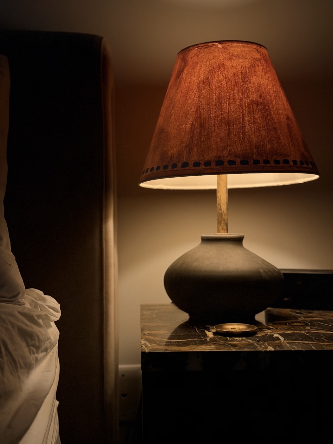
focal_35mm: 48
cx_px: 166
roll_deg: +1.5
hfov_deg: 30.3
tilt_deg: +0.1
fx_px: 616
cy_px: 222
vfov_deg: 39.7
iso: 800
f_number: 1.78
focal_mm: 6.76
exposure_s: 1/18
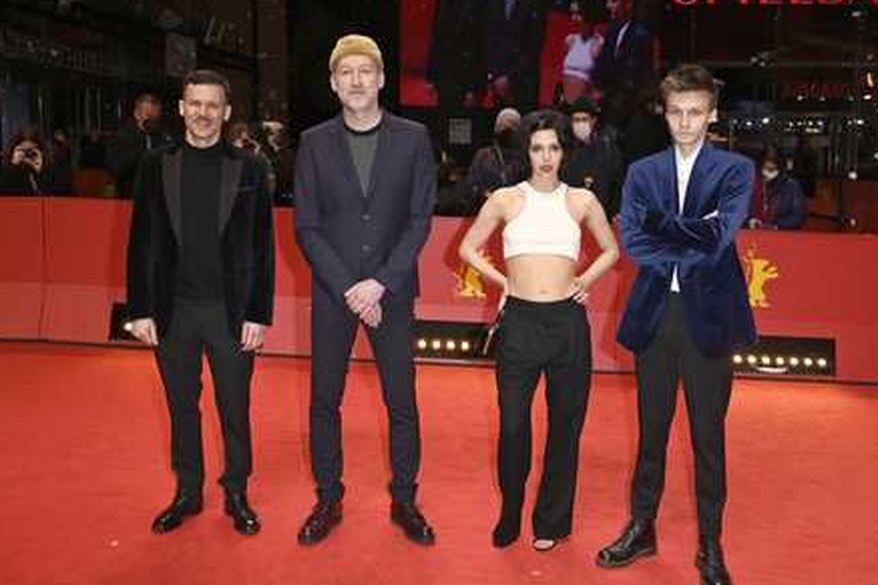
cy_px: 289
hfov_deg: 57.2
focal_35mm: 33
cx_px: 443
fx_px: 804
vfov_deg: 39.9
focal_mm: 32
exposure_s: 1/160
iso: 800
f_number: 5.6
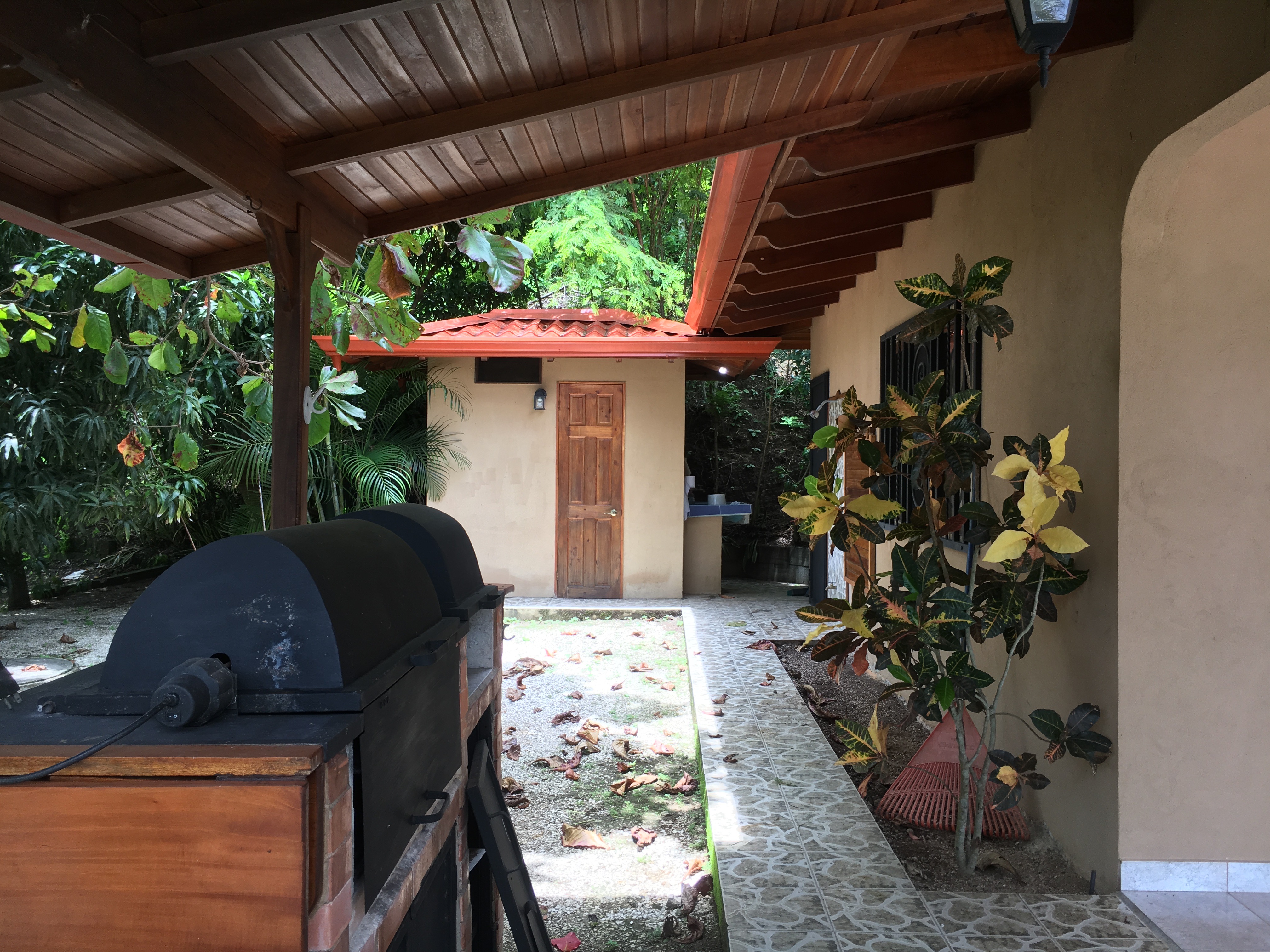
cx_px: 635
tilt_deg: -0.7
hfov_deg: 61.7
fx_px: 1064
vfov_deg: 48.2
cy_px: 476
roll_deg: -0.2
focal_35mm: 29
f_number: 2.2
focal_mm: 4.15
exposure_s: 1/120
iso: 25
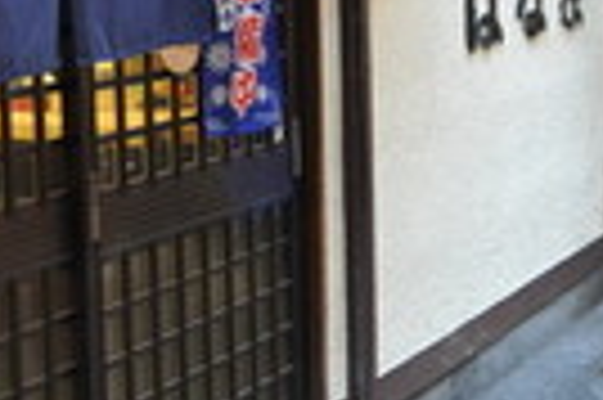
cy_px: 22
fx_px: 1314
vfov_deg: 17.0
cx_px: 108
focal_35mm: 79
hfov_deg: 25.3
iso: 1100
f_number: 2.8
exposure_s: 1/30
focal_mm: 17
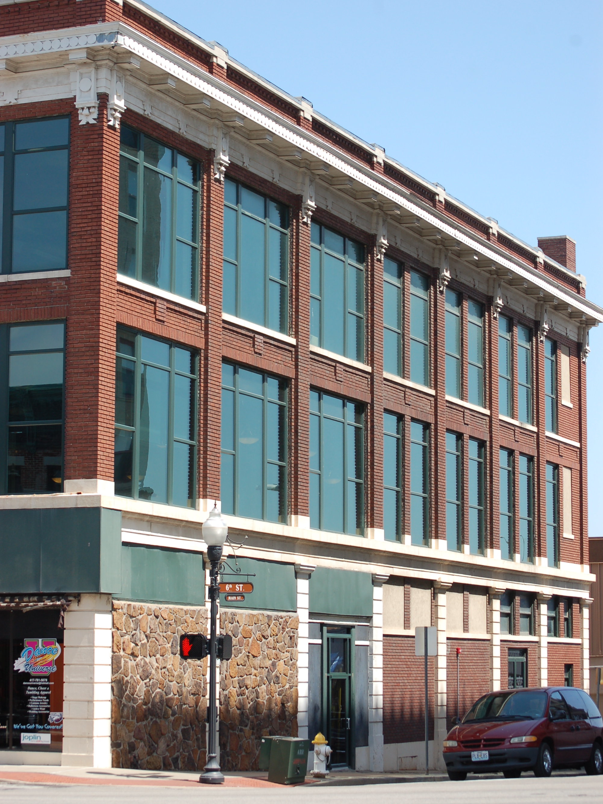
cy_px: 365
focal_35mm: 90
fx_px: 2079
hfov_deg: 16.5
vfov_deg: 21.9
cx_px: 301
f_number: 8
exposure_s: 1/250
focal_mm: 55
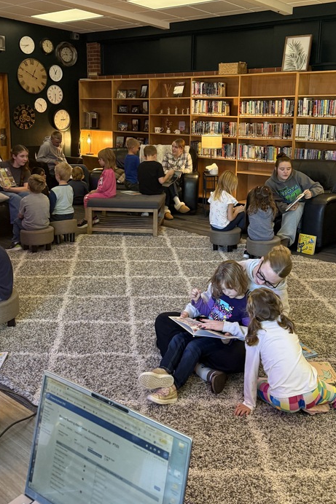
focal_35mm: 37
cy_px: 201
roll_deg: -1.1
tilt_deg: -8.6
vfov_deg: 51.5
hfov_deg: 35.9
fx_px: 518
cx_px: 180
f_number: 1.78
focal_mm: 6.76
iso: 320
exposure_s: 1/60
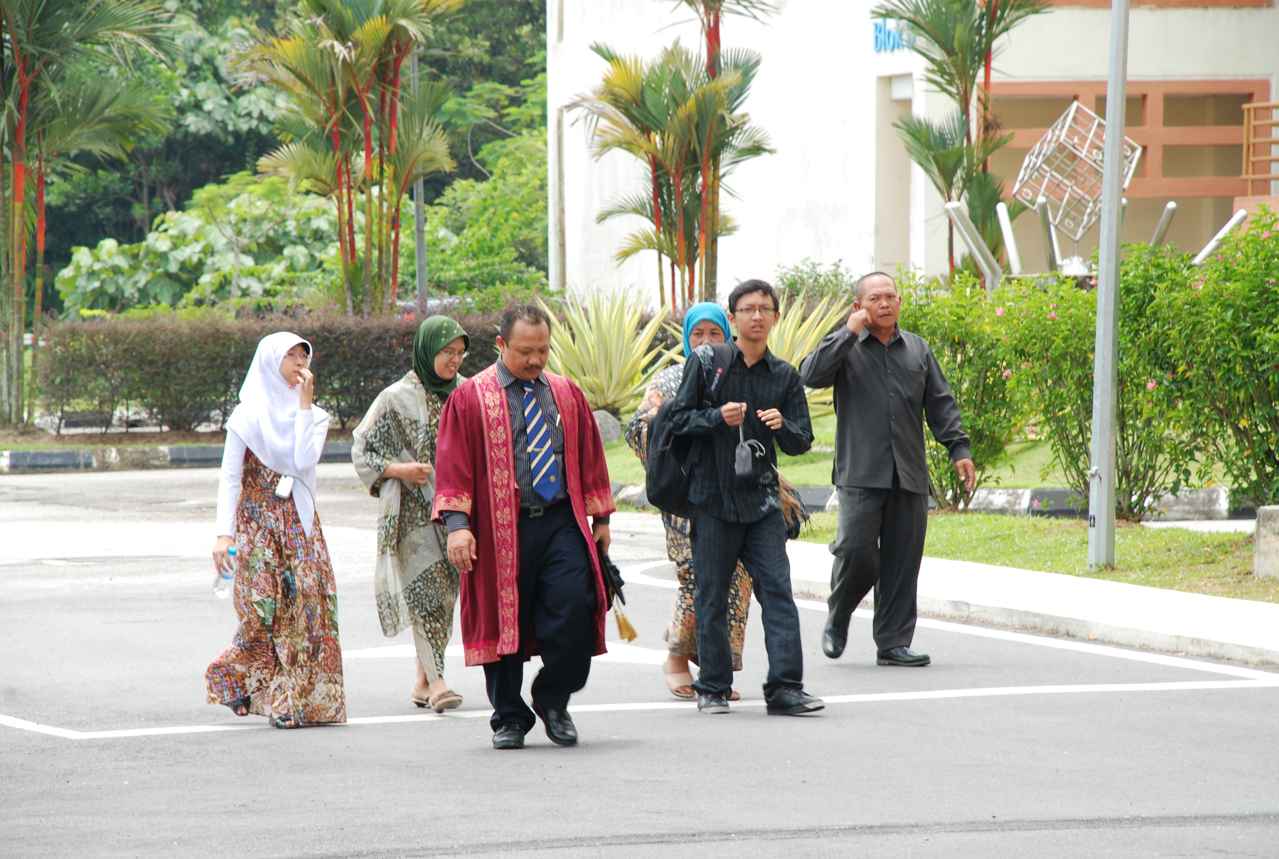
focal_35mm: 202
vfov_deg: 6.8
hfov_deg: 10.1
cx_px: 640
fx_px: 7209
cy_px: 430
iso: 200
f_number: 9
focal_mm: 135
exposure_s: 1/100
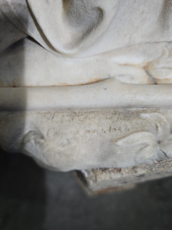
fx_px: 152
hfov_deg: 58.9
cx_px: 86
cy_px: 115
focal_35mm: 23
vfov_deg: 73.9
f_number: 1.7
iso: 100
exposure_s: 1/57.5
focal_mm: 6.3
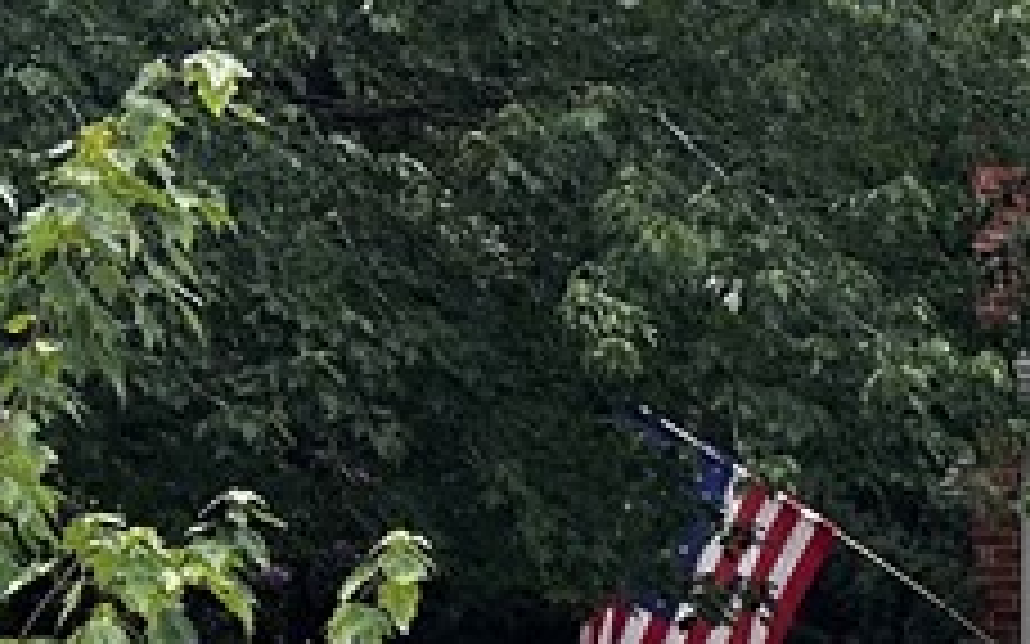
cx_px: 2011
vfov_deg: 11.4
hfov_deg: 15.1
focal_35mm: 114
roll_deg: +1.1
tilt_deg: +5.0
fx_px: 3199
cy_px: 540
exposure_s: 1/250
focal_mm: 6.86
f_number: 1.78
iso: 80
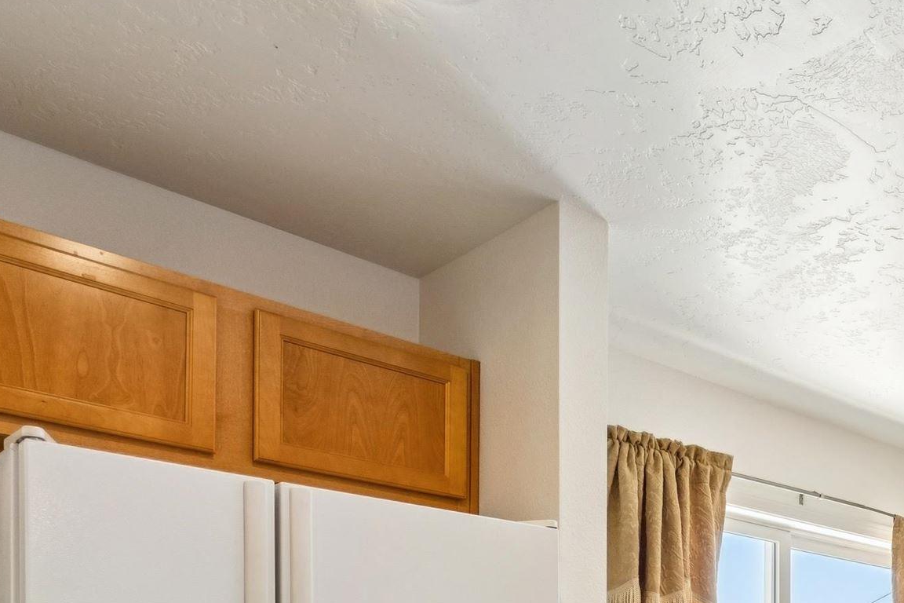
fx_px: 1024
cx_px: 1021
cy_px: 744
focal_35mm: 41
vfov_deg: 28.1
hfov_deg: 38.4
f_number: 13
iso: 400
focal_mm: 15.3
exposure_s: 1/25
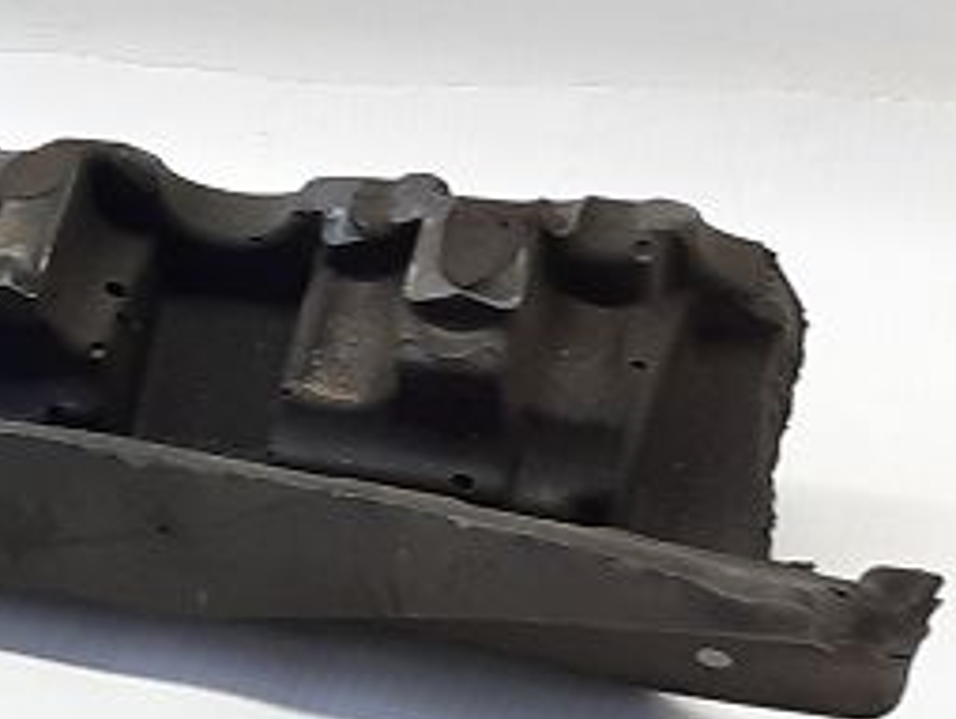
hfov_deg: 13.6
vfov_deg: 12.5
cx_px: -1088
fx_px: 3262
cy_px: 591
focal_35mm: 118
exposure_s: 1/50
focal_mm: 4.6
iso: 100
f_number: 2
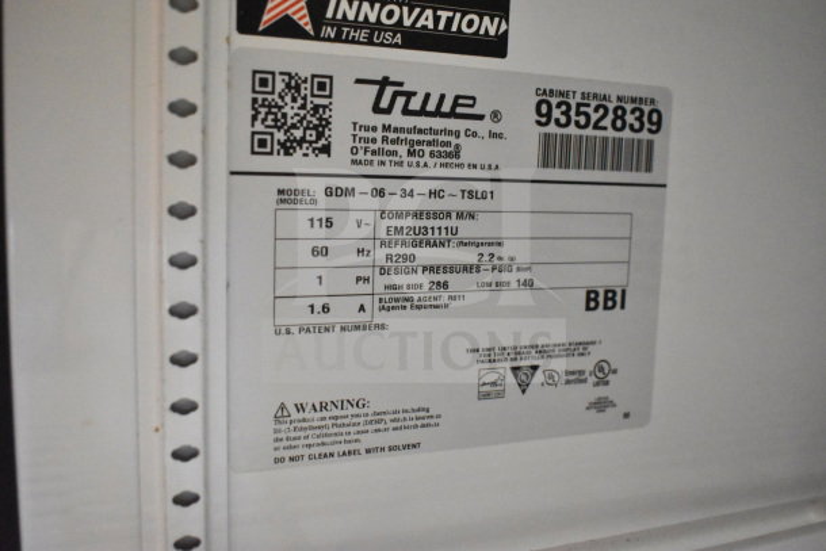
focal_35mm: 34
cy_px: 276
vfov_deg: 38.4
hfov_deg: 55.1
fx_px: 792
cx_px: 413
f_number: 3.8
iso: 12800
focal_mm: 23
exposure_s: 1/40
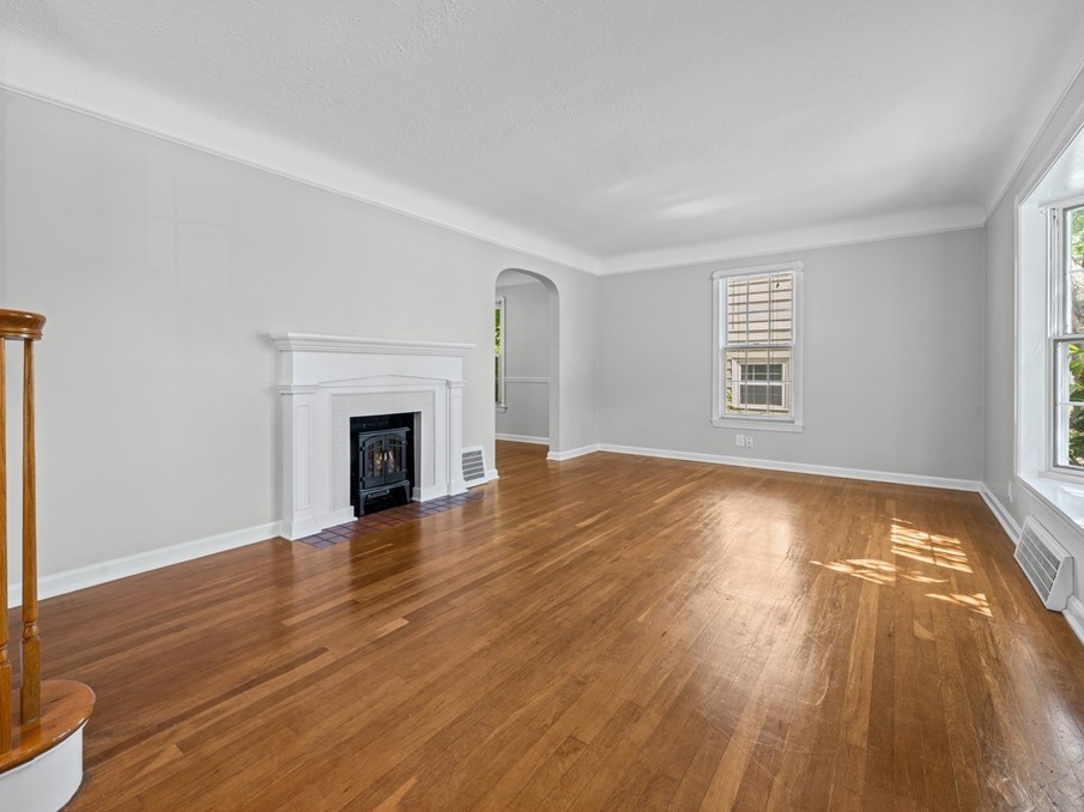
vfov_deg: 81.6
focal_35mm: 15
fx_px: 470
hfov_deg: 97.4
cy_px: 381
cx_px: 459
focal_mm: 13
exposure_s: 1/3
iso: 250
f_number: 9
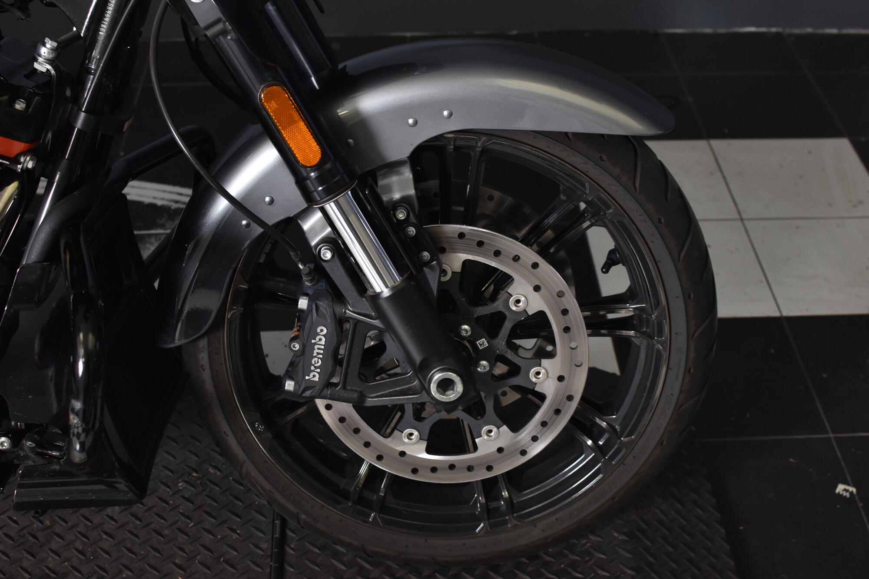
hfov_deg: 37.9
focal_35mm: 52
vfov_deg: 25.7
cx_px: 434
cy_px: 290
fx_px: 1267
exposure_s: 1/160
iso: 800
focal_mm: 35
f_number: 4.5
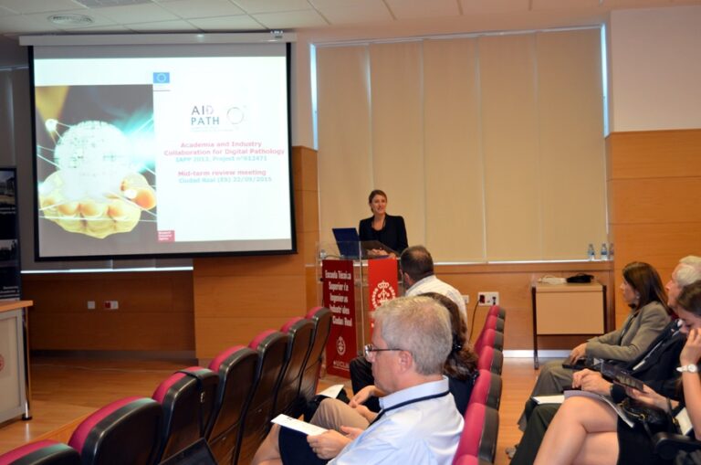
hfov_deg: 46.5
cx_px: 350
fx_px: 816
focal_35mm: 42
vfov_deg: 31.8
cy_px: 232
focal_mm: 28
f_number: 4
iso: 560
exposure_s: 1/60
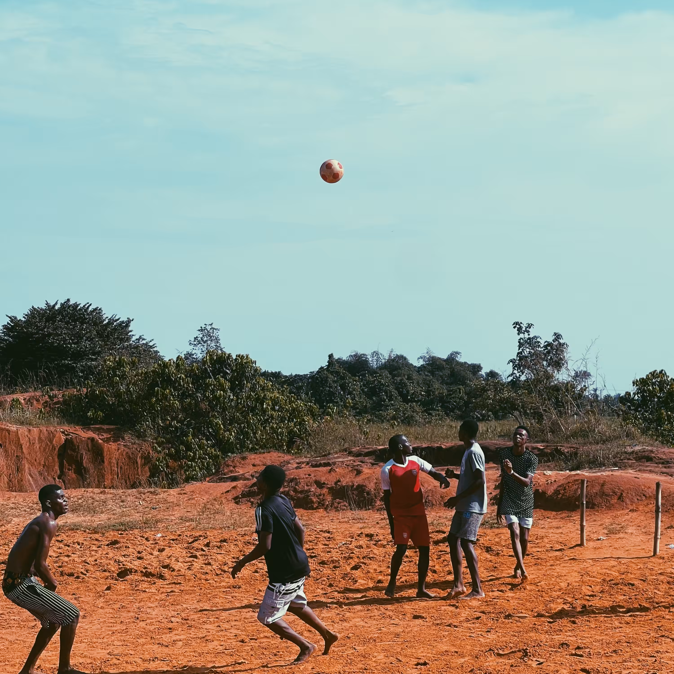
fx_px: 1674
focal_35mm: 76
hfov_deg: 22.8
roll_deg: +0.2
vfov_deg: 22.8
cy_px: 338
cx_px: 352
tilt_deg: +2.4
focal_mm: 7.5
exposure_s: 1/1531
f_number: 2.2
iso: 20
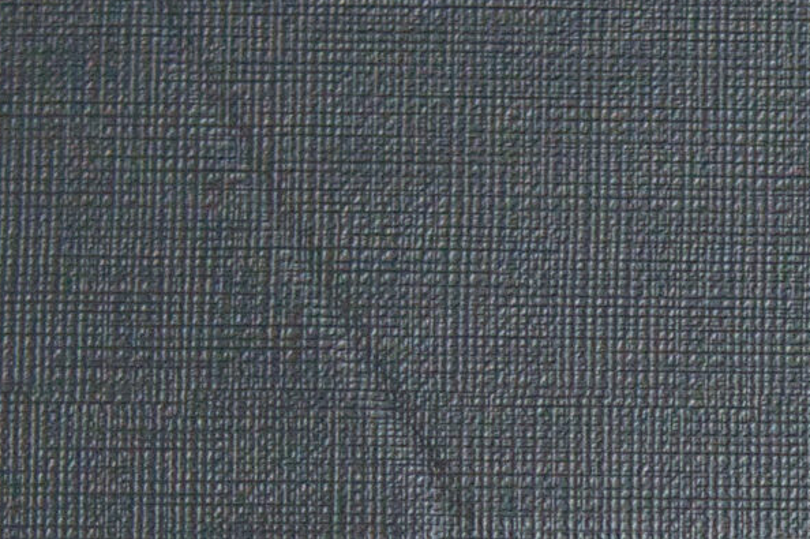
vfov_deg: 7.0
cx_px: 1027
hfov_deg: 10.4
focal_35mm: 194
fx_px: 4361
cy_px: 613
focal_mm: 30
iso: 6400
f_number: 2.5
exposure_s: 1/125
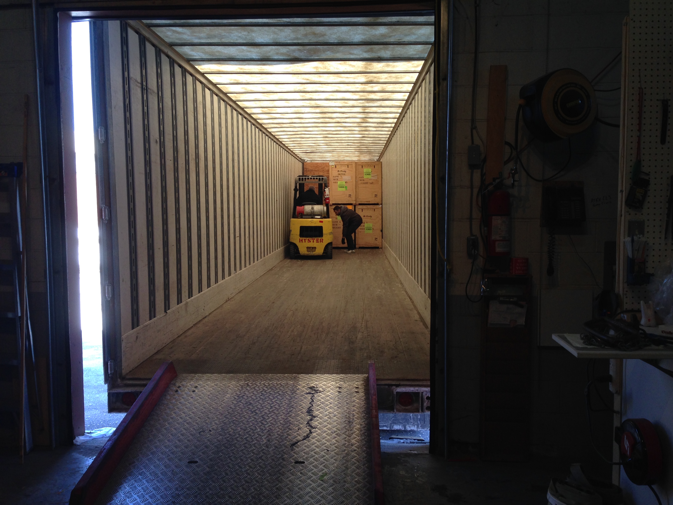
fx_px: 642
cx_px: 336
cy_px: 252
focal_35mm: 33
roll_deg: +0.1
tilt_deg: -3.1
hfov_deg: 55.4
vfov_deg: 42.9
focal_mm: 4.12
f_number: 2.4
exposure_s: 1/120
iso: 64
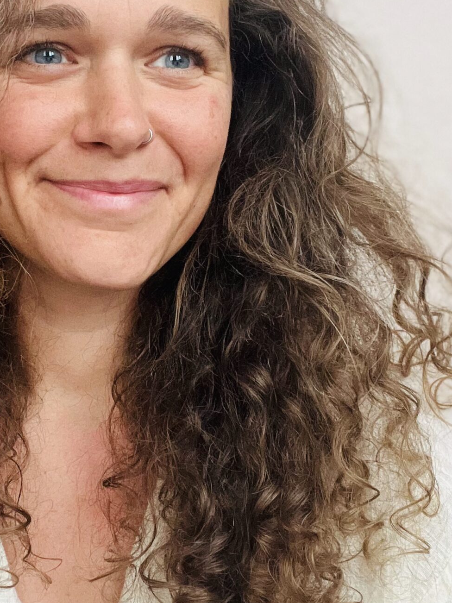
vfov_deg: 32.7
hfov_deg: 24.5
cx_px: 97
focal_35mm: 59
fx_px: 1028
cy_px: 283
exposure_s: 1/52
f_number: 2.2
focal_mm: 2.71
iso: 400
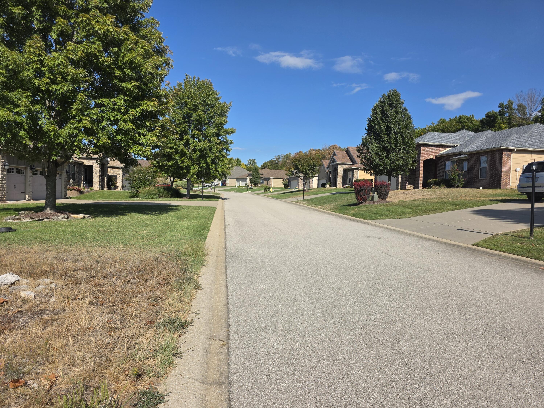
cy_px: 204
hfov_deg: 73.9
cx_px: 272
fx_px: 361
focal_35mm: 23
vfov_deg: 58.9
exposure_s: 1/7944
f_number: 1.7
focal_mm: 6.3
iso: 80
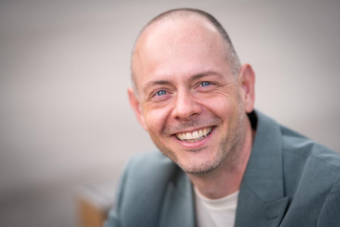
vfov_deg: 13.0
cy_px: 114
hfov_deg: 19.5
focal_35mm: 105
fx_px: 992
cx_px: 170
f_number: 1.4
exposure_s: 1/2000
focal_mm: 105
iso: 160
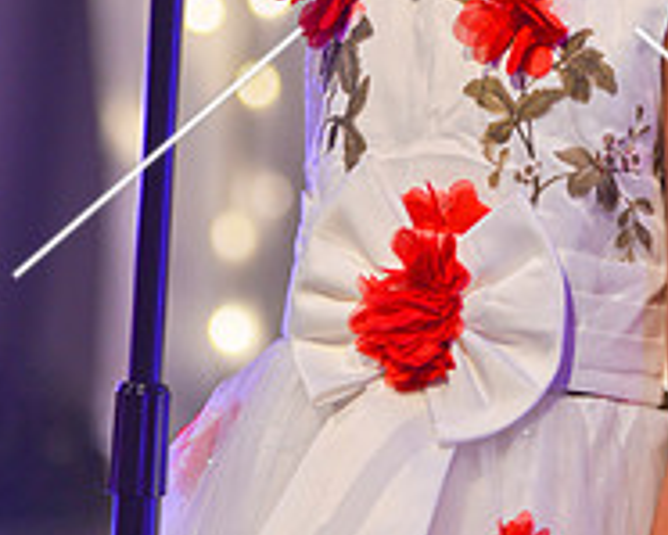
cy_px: -36
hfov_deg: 4.1
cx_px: 476
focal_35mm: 476
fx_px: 9416
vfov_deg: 3.3
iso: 450
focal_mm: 140
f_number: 2.8
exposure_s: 1/125
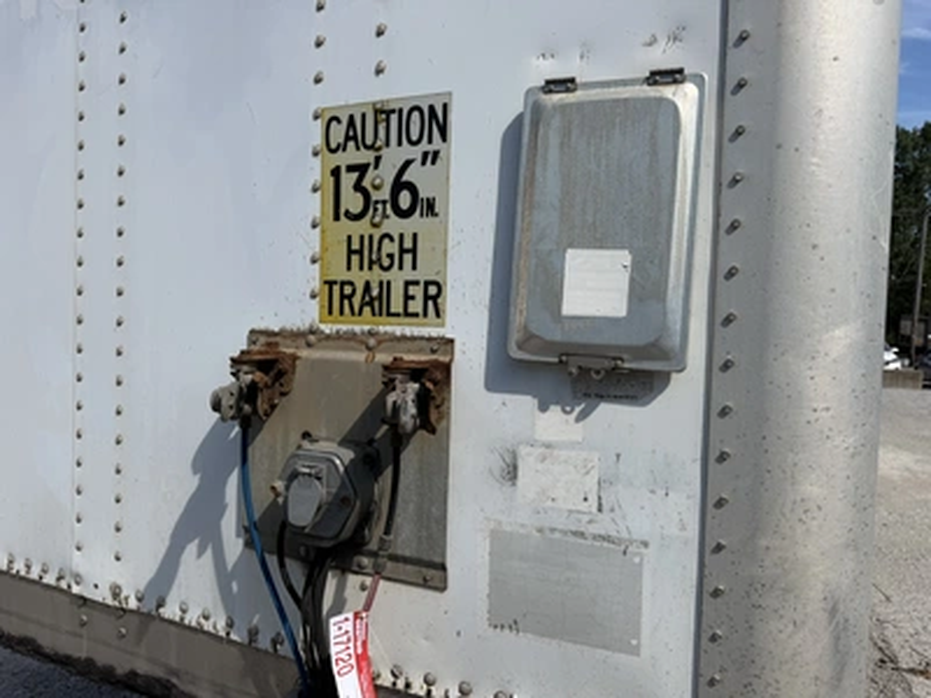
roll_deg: -3.6
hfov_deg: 71.6
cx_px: 466
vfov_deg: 56.8
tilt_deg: -6.6
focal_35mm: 24
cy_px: 349
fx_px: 645
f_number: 1.78
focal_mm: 6.76
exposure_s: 1/4673
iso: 80
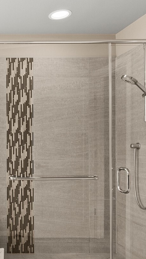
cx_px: -46
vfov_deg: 53.4
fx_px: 255
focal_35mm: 37
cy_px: 162
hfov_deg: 26.8
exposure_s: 1/6
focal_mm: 17
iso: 1000
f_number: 7.1
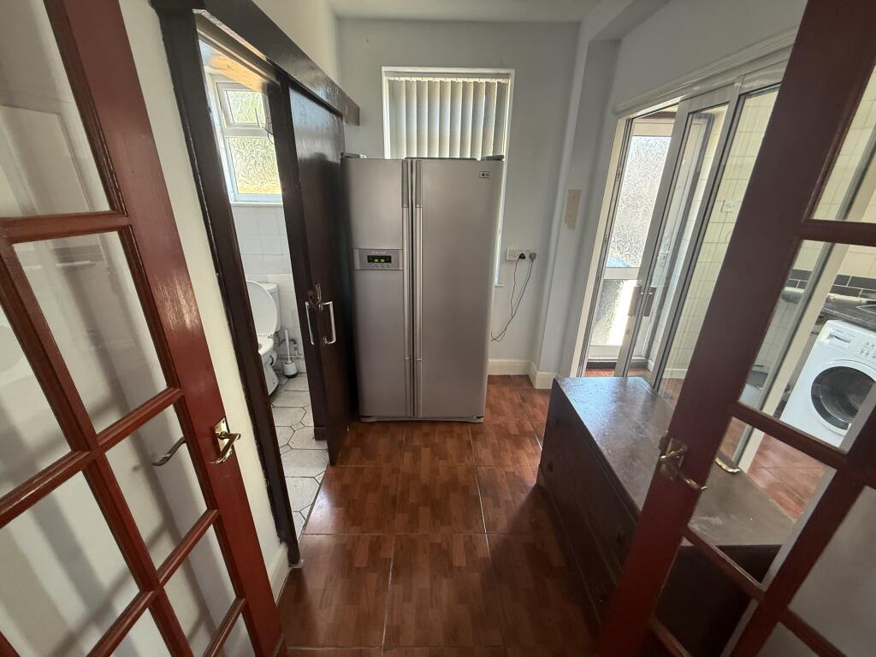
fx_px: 354
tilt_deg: -18.2
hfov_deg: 102.1
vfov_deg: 85.7
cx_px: 438
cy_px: 328
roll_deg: -1.1
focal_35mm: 14
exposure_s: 1/82
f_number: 2.2
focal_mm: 2.22
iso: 320
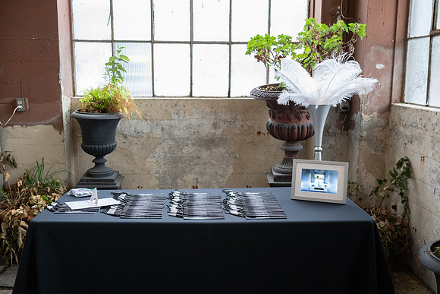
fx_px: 428
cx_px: 220
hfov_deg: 54.4
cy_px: 147
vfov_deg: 37.9
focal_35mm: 35
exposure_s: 1/200
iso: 4000
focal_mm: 35
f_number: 3.5
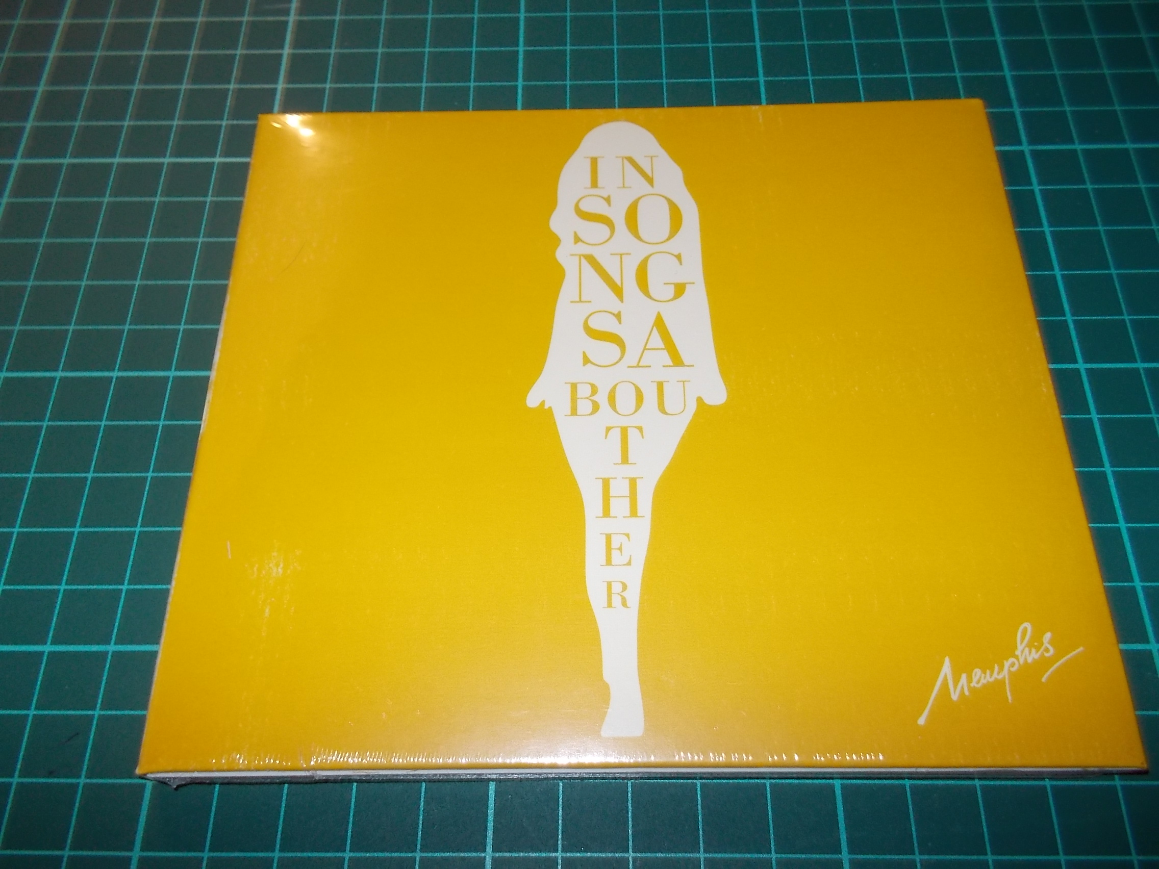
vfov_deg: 48.2
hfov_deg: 61.7
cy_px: 434
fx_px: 971
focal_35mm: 29
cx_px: 580
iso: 200
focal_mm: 4.1
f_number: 3.3
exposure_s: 1/30
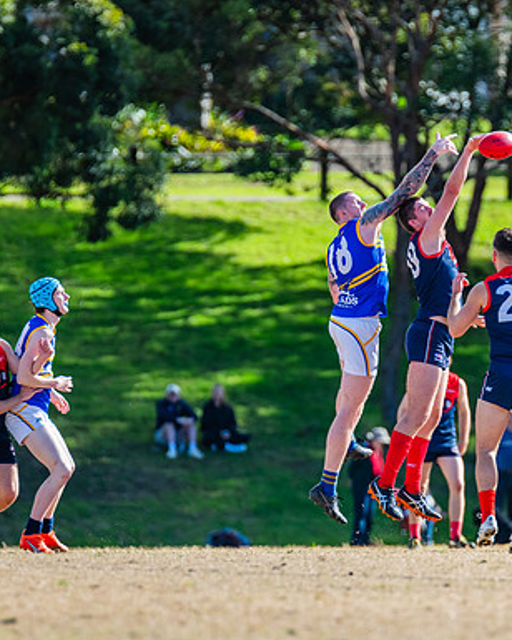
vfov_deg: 3.1
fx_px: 11971
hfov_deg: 2.4
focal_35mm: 632
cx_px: 381
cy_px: 320
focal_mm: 420
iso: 640
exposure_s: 1/1600
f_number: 5
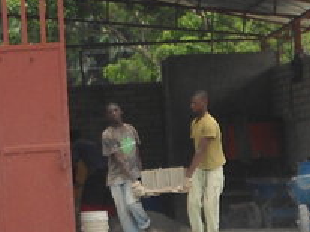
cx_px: -6
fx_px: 1951
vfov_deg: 6.8
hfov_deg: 9.0
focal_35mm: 218
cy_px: 66
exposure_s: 1/500
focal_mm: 7.9
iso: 80
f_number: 3.5
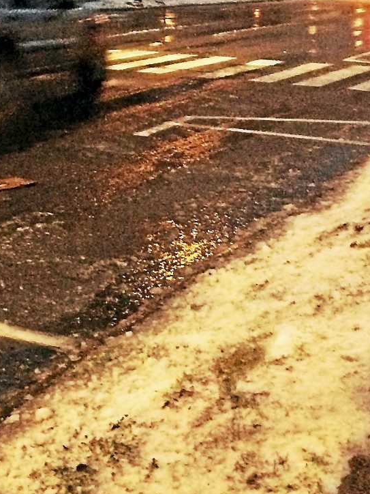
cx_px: 57
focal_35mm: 82
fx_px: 1169
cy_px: 16
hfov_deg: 17.8
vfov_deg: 23.0
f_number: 2.2
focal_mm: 4.15
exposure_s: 1/15
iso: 640
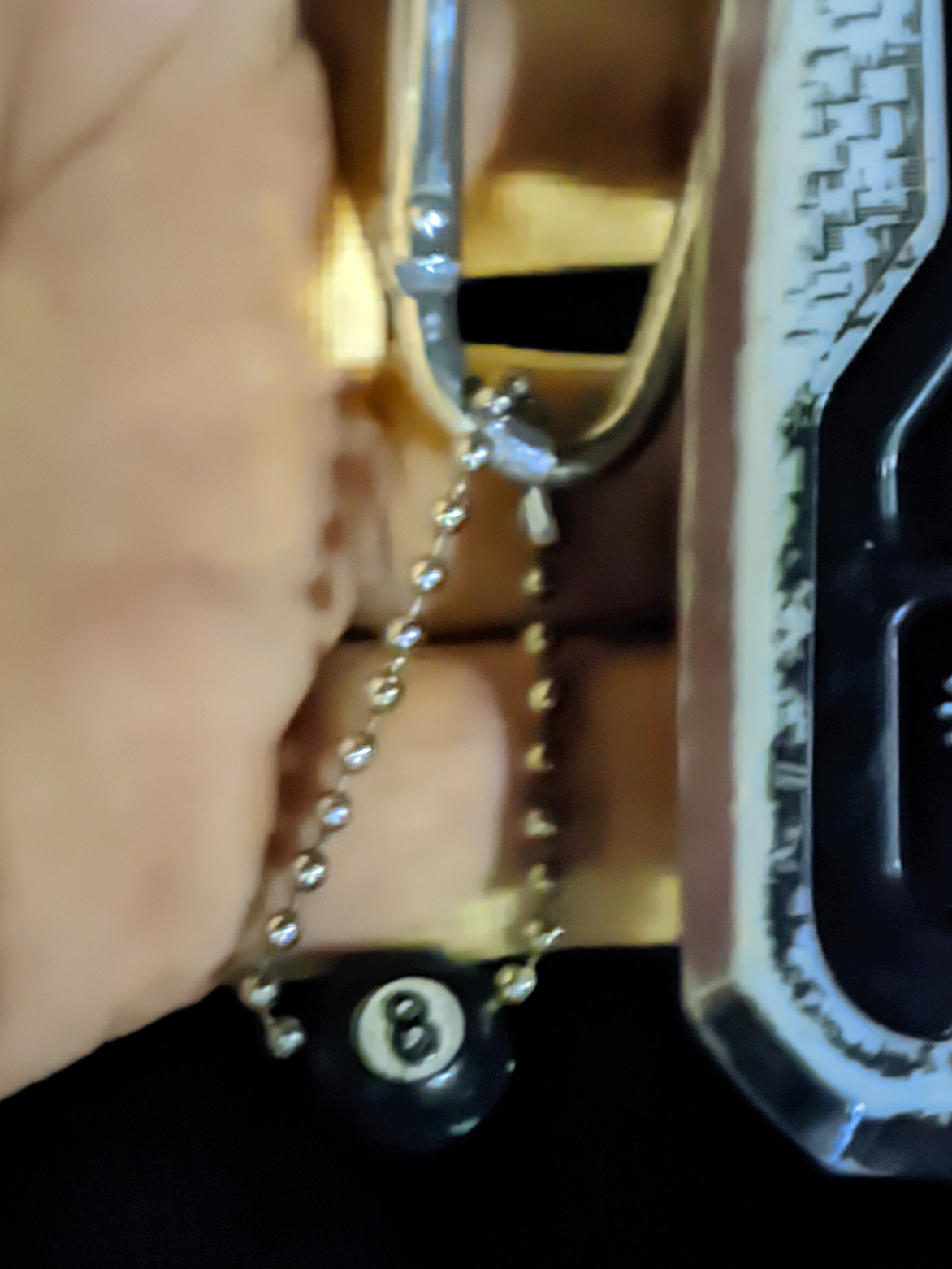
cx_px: 893
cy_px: 596
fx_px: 2713
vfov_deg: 26.3
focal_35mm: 74
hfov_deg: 19.5
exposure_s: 1/3
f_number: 1.7
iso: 2090
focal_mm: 4.71
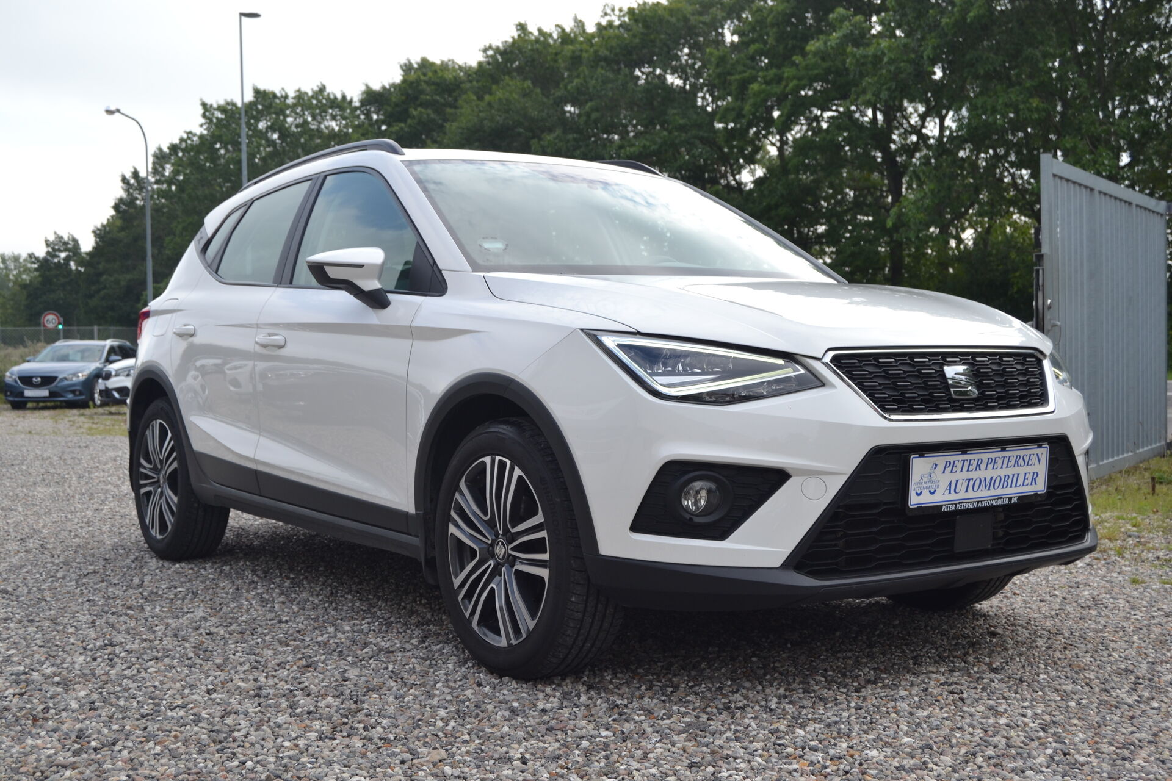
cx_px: 586
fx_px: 1367
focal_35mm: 42
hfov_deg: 46.4
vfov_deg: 31.9
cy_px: 390
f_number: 7.1
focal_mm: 28
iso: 100
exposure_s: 1/200
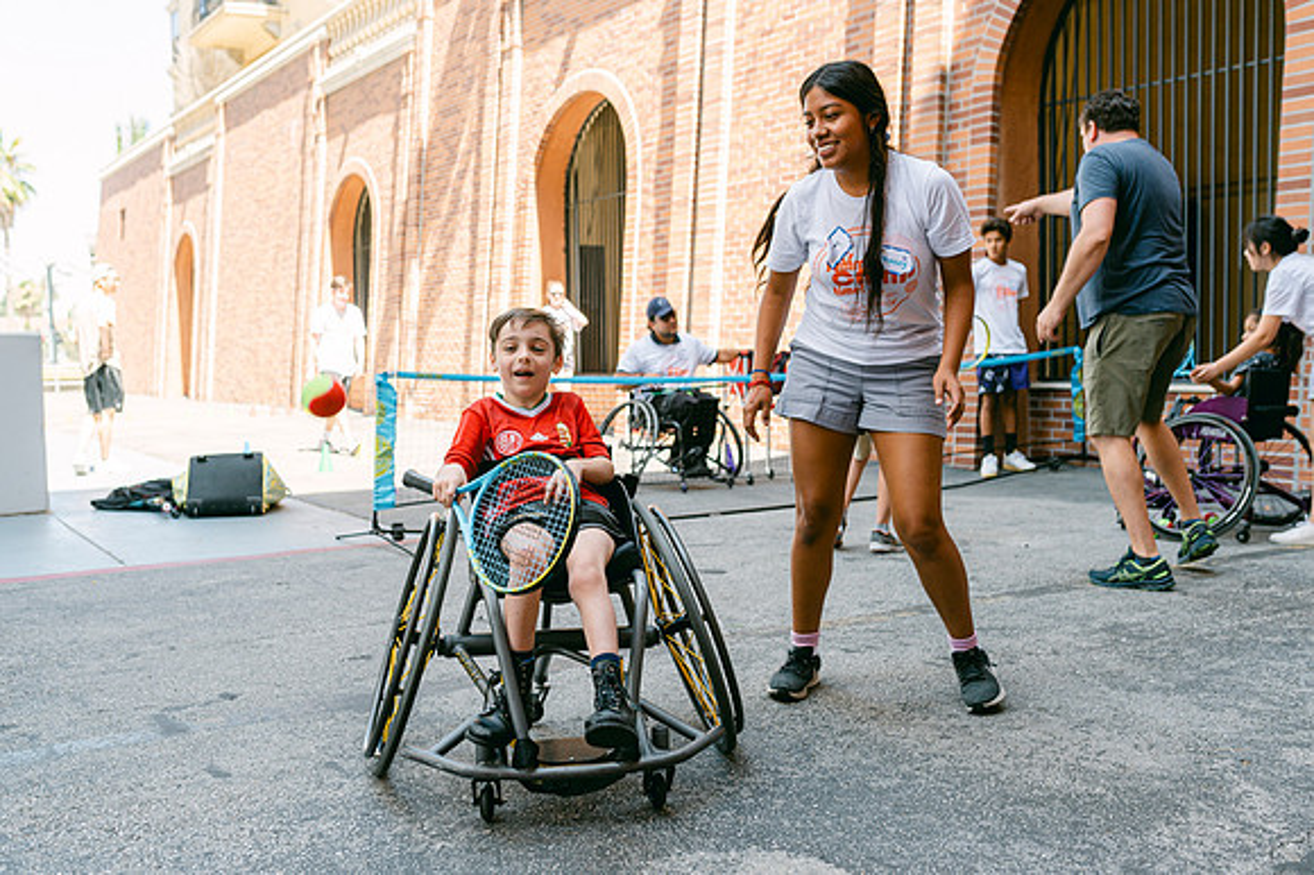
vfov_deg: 36.3
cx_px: 628
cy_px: 418
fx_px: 1333
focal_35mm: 37
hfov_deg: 52.5
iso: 100
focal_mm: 35
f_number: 4
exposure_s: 1/320
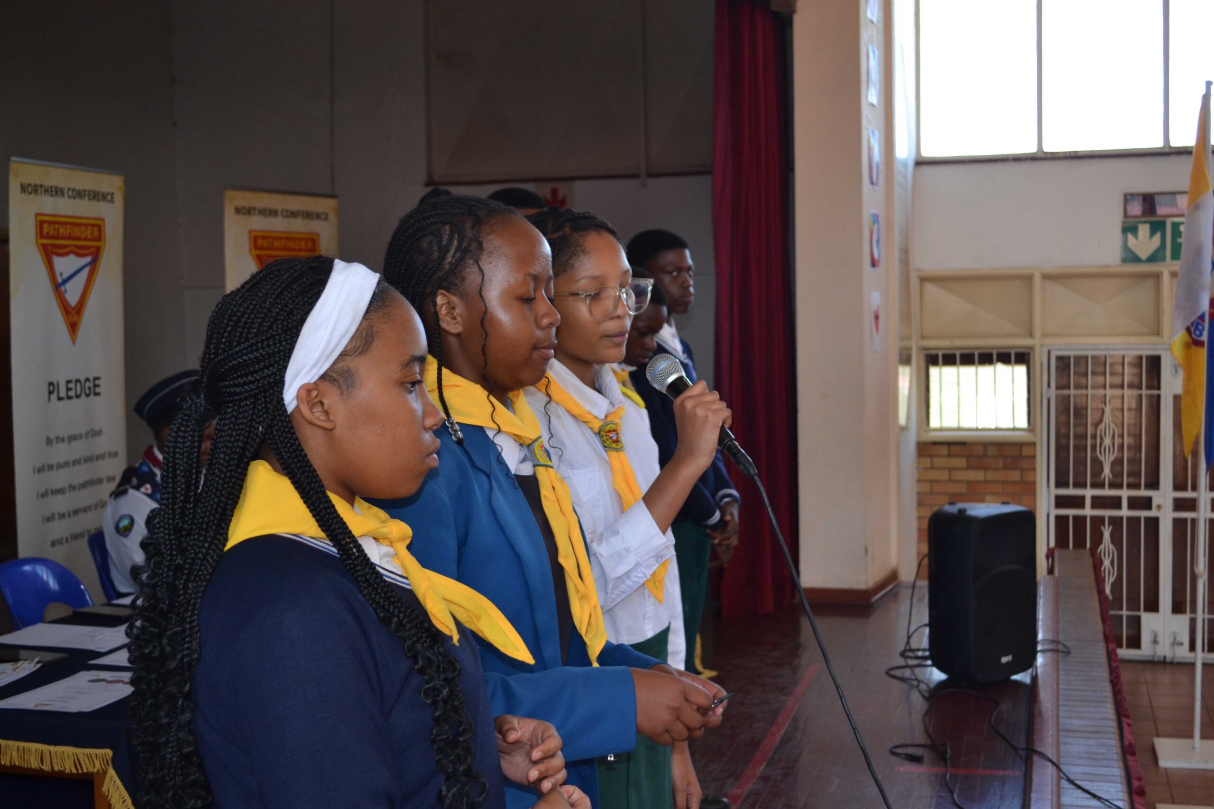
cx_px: 607
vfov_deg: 29.9
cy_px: 404
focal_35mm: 45
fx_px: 1517
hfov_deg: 43.6
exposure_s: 1/100
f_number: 4.5
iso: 400
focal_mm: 30
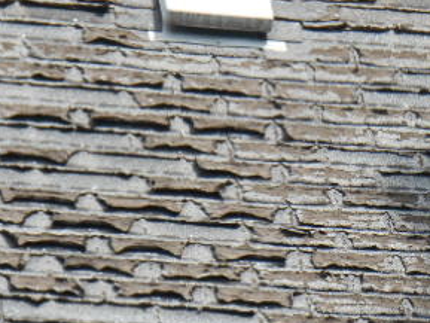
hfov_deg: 4.9
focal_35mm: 403
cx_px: 400
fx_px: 5008
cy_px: 235
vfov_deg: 3.7
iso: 160
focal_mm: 32.9
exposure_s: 1/250
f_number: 6.4
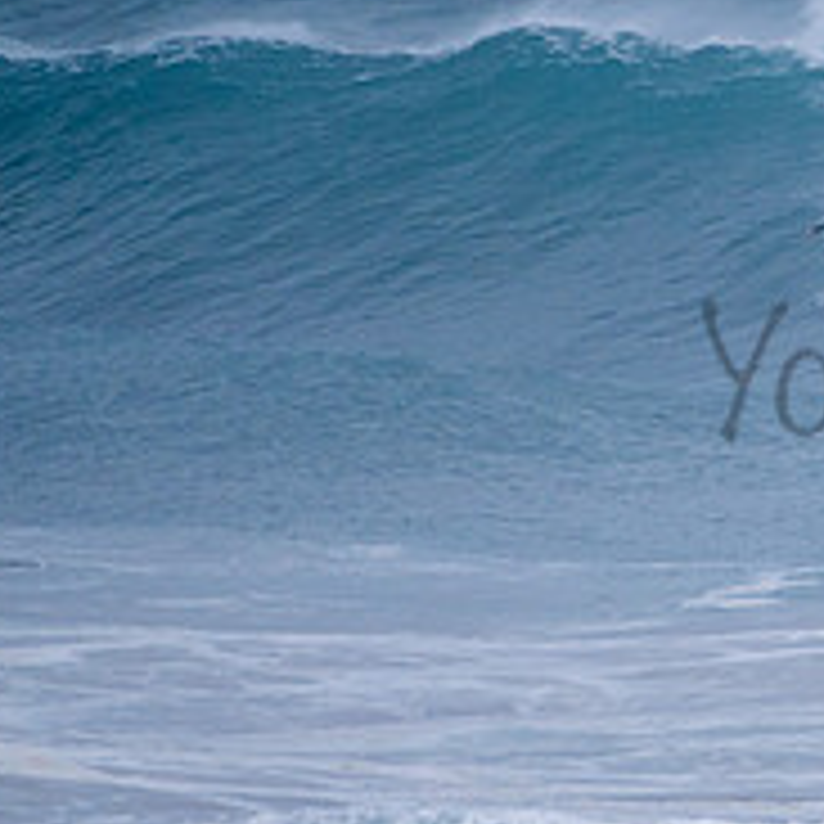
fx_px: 44383
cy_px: 265
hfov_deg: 1.1
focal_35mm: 1648
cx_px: 1114
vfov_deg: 1.1
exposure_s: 1/1250
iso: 450
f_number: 5.6
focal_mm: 500
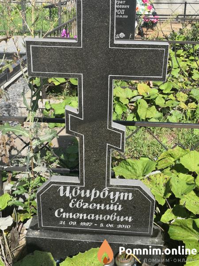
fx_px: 337
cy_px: 133
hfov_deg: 32.9
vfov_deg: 42.9
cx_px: 100
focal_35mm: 44
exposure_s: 1/1894
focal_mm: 3.95
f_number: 1.6
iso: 50
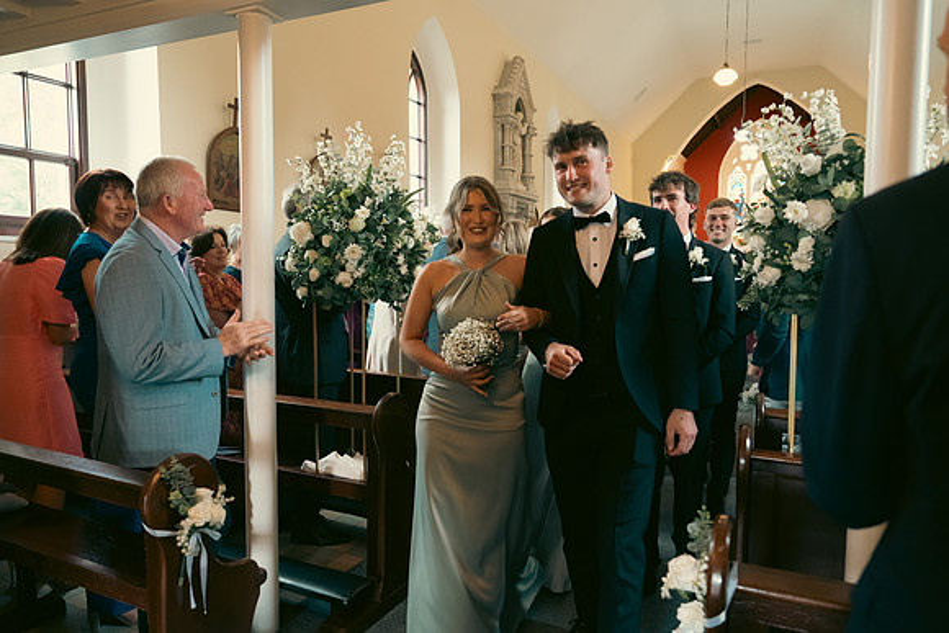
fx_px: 633
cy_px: 316
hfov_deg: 73.7
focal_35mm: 24
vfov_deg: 53.2
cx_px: 474
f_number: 3.5
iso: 4000
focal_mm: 24
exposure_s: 1/200
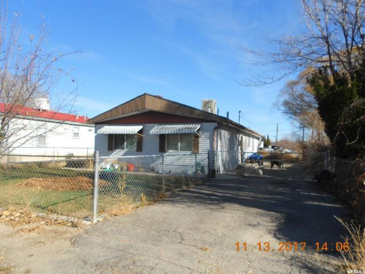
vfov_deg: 53.1
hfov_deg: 67.3
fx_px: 274
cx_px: 182
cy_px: 137
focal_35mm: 26
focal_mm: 4.6
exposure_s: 1/640
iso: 80
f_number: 3.2
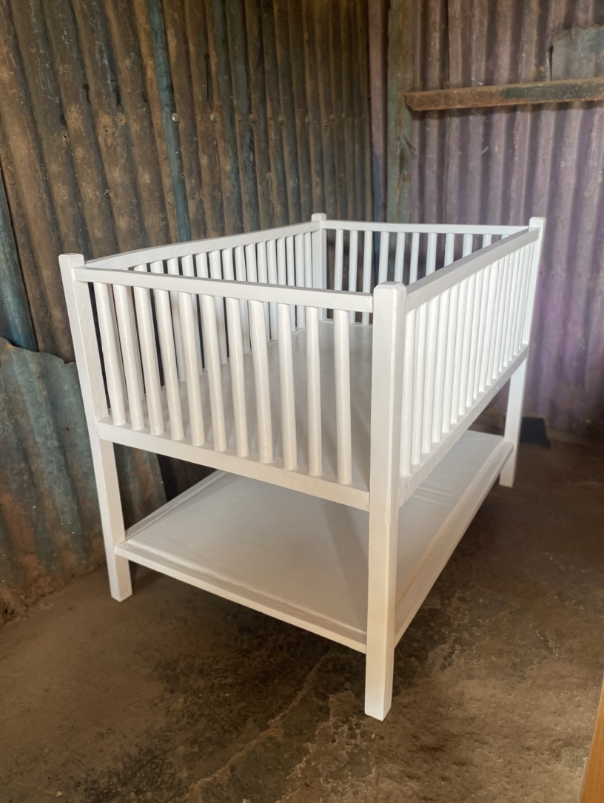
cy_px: 402
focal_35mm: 26
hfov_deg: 53.1
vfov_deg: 67.3
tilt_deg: -21.6
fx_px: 604
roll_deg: +1.0
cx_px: 302
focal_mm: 4.25
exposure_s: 1/77
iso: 125
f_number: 1.8
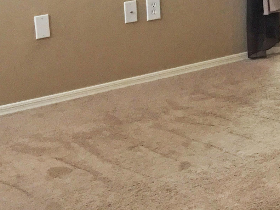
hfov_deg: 16.7
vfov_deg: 13.2
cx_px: 379
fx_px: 890
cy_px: -22
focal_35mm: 110
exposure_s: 1/24
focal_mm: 4.15
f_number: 2.2
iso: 200
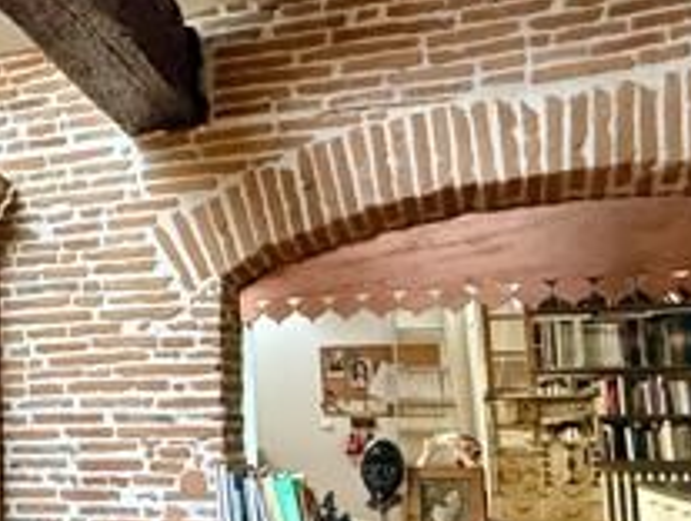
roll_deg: -0.1
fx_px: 1080
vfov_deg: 26.9
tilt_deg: +4.7
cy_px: 371
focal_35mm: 54
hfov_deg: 29.6
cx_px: -170
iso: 800
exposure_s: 1/60
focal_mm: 2.22
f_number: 2.2
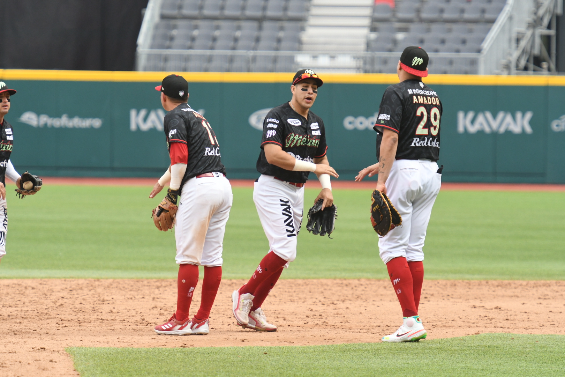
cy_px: 188
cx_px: 282
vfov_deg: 4.2
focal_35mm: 330
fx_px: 5179
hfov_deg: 6.2
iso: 1250
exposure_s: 1/2000
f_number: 4
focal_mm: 220
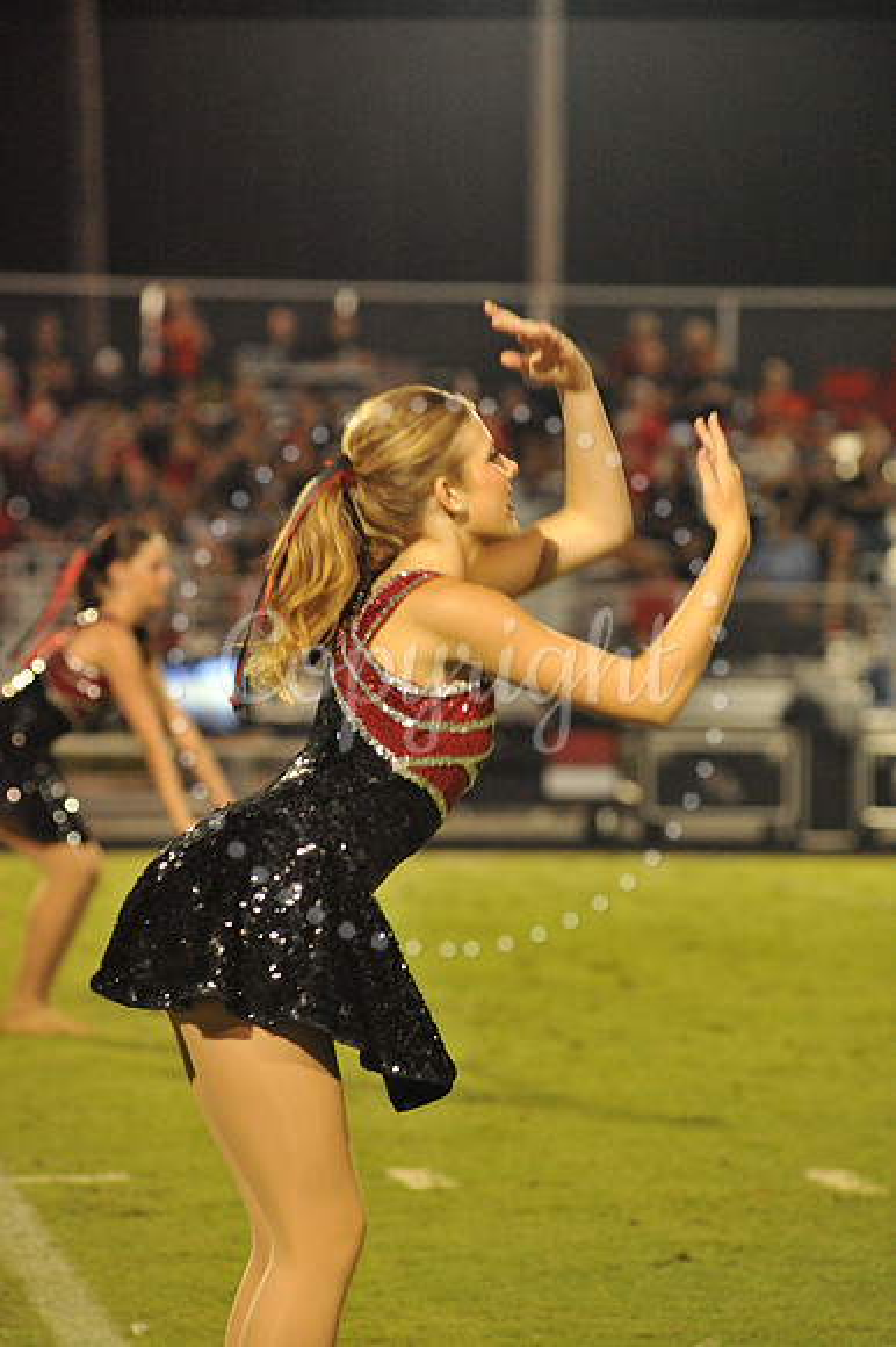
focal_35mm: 200
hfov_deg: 6.9
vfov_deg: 10.3
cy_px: 674
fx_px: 7475
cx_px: 448
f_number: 5.6
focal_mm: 200
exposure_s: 1/200
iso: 6400
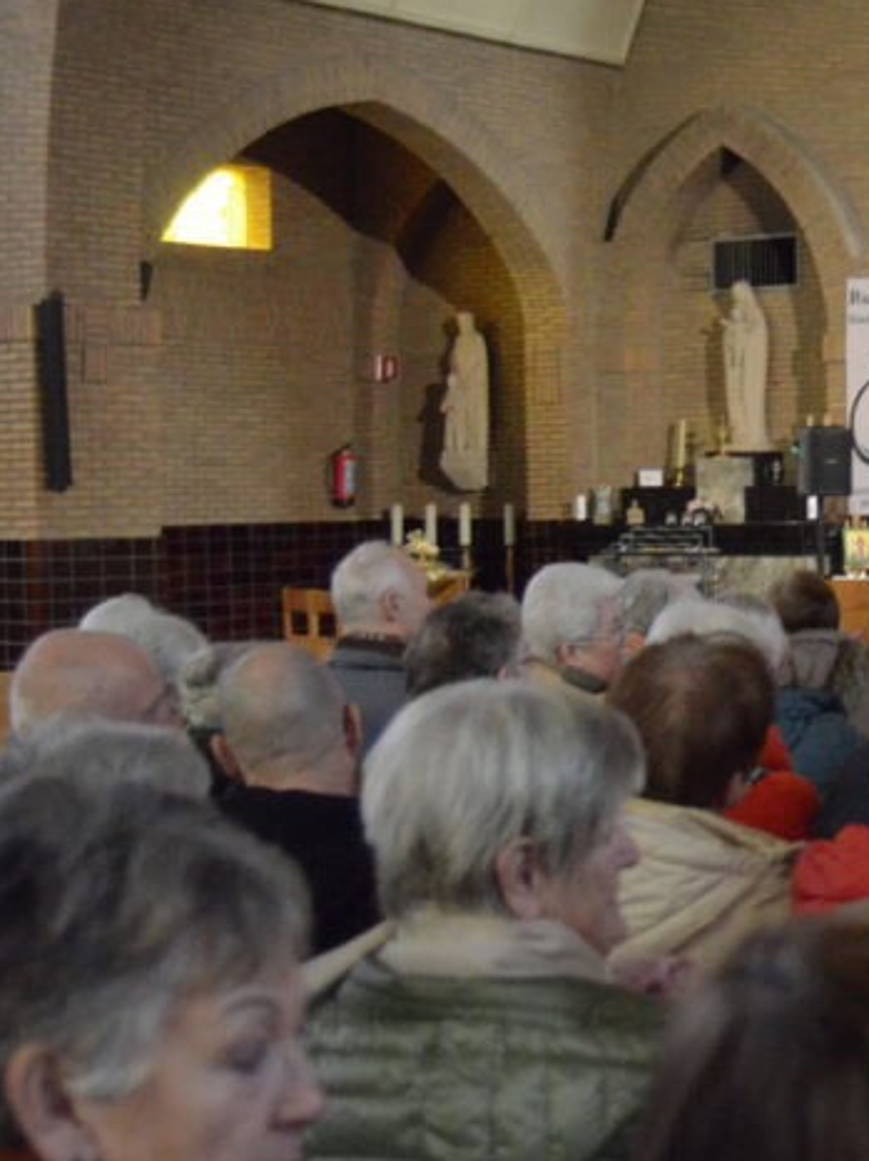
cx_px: 1108
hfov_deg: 17.8
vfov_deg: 25.0
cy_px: 615
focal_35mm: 78
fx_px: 2613
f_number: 3.5
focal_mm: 28
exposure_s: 1/50
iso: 6400
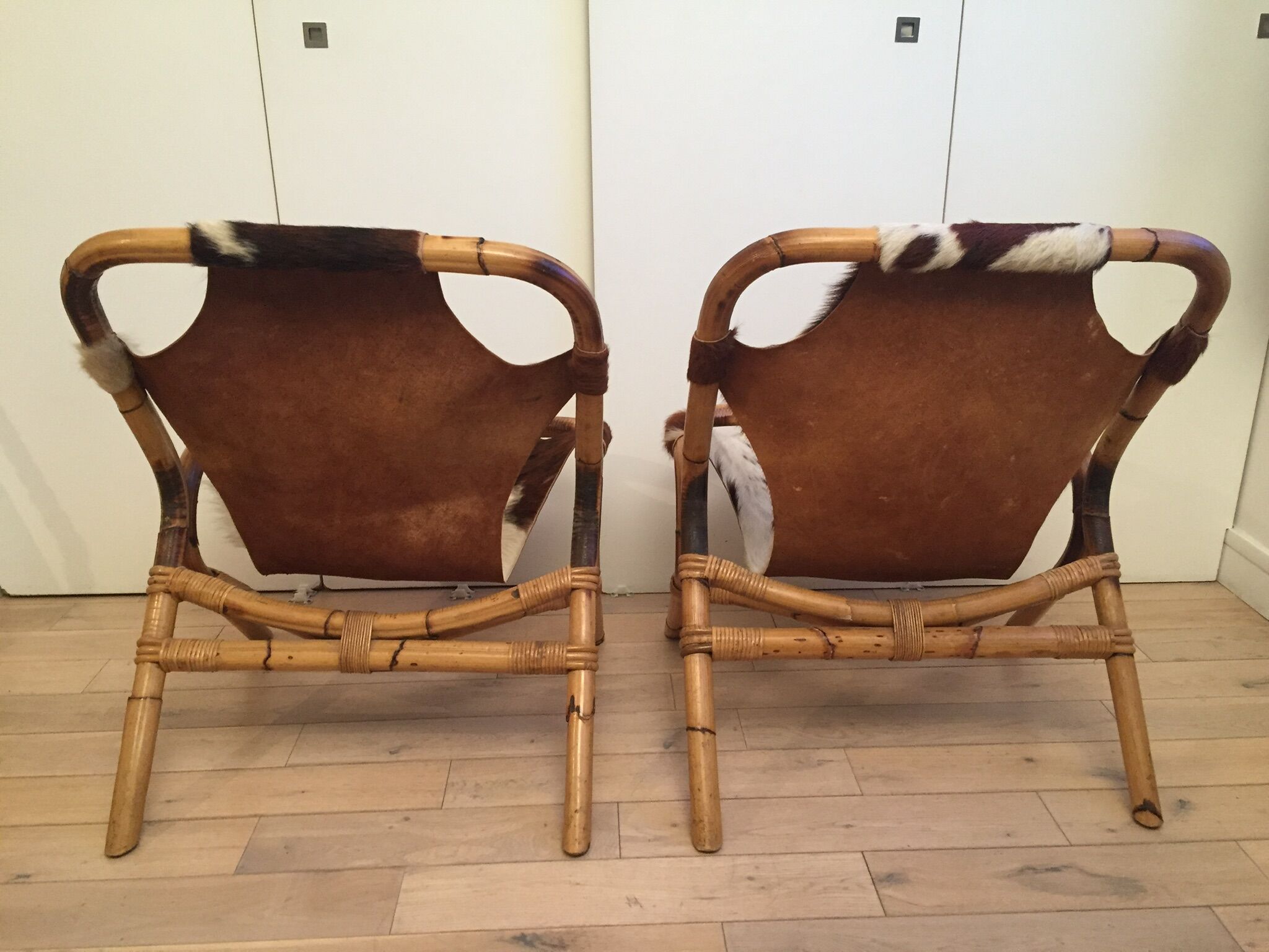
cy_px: 476
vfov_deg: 48.2
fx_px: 1063
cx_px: 634
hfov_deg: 61.7
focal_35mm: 29
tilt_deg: -19.4
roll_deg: +0.1
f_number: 2.2
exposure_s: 1/33
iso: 250
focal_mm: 4.15
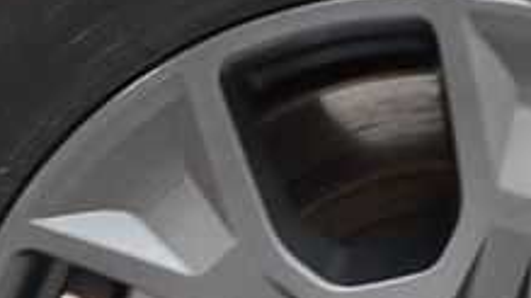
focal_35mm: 285
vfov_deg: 4.2
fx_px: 4011
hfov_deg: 7.6
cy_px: 443
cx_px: 417
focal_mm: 62
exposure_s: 1/60
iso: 6400
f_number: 5
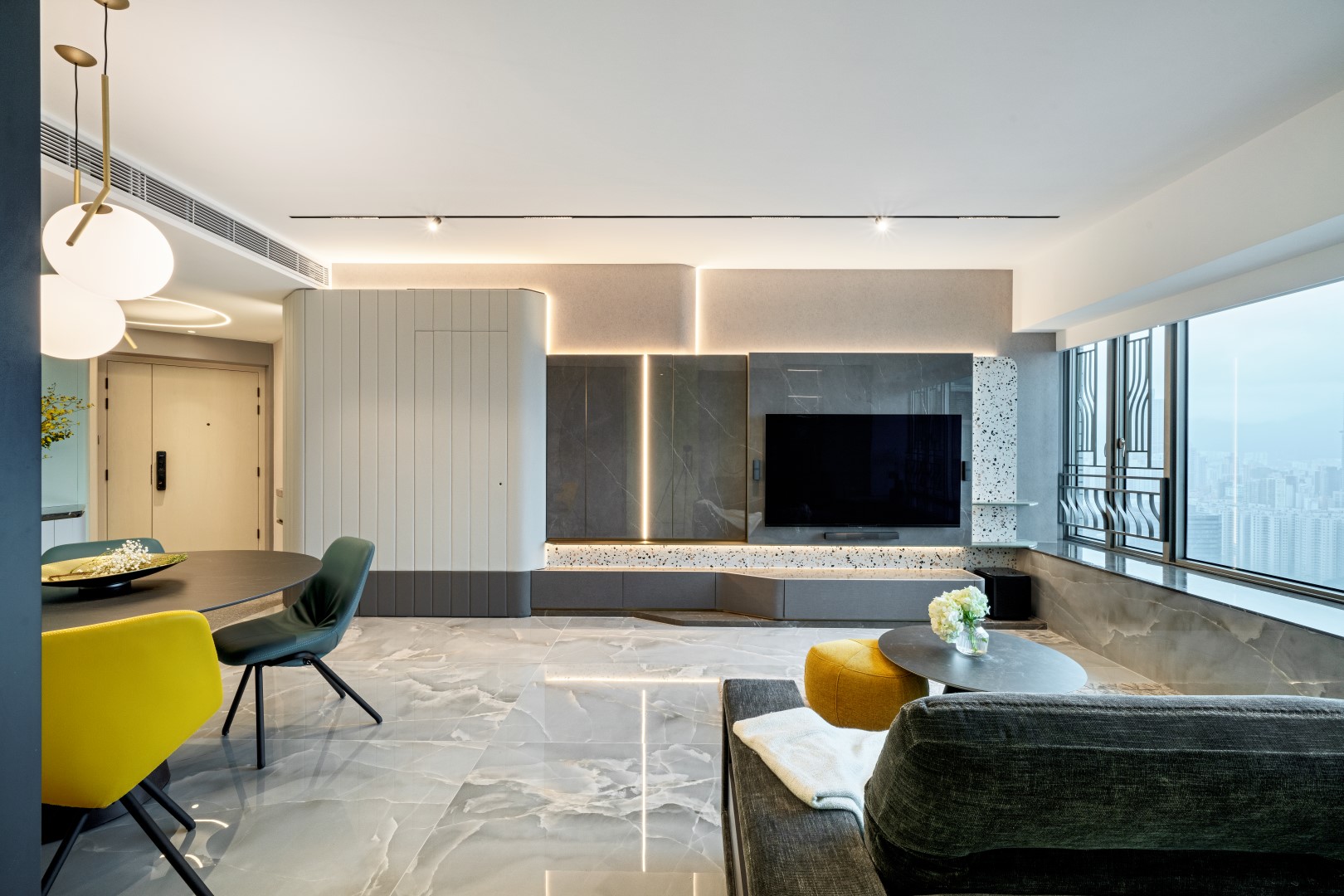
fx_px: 523
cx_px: 672
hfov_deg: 104.3
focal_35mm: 14
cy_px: 448
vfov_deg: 81.2
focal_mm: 14
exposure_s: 1/5
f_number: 13
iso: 200
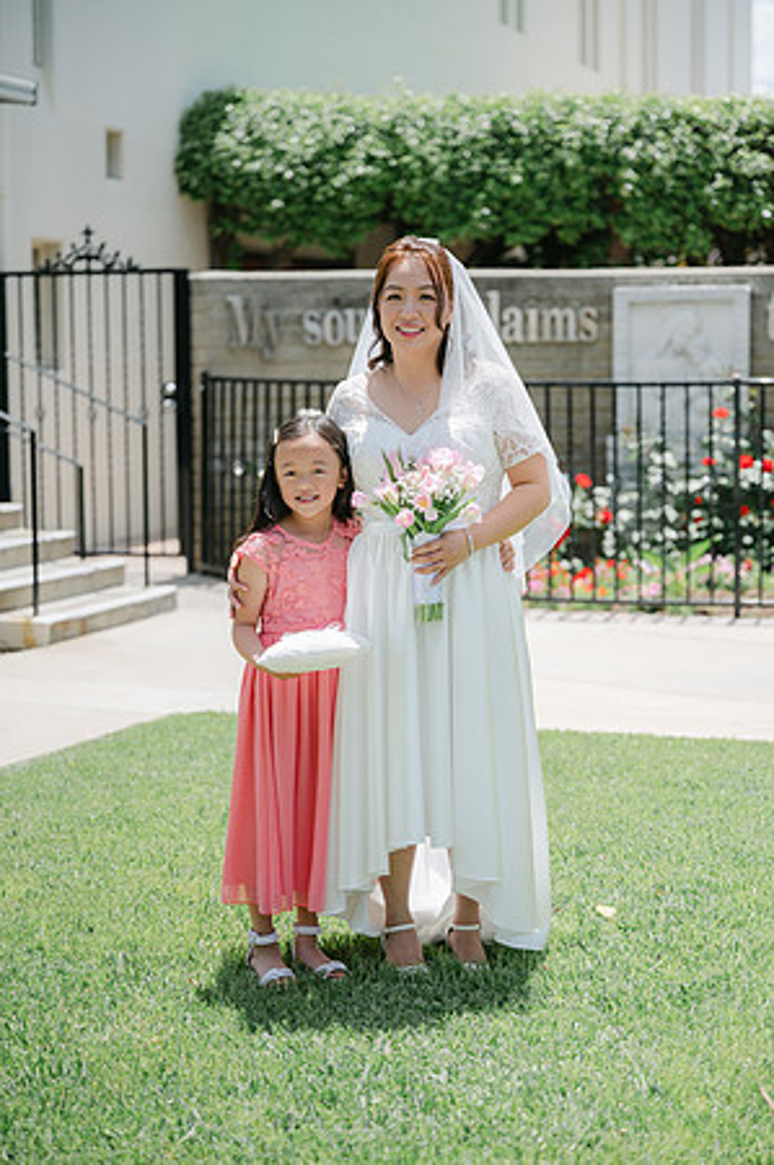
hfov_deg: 19.4
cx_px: 387
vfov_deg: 28.9
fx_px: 2263
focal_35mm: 70
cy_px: 582
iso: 100
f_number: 2.8
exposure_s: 1/4000
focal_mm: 70
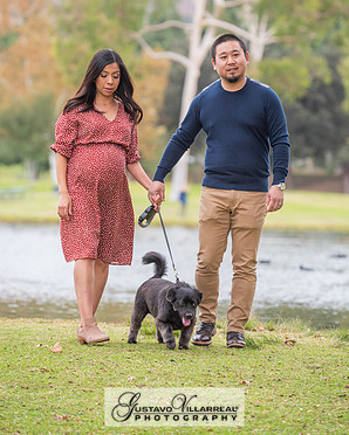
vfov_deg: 8.5
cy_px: 188
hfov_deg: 6.8
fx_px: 2928
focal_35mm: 227
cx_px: 174
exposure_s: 1/160
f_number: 4.5
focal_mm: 200
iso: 640
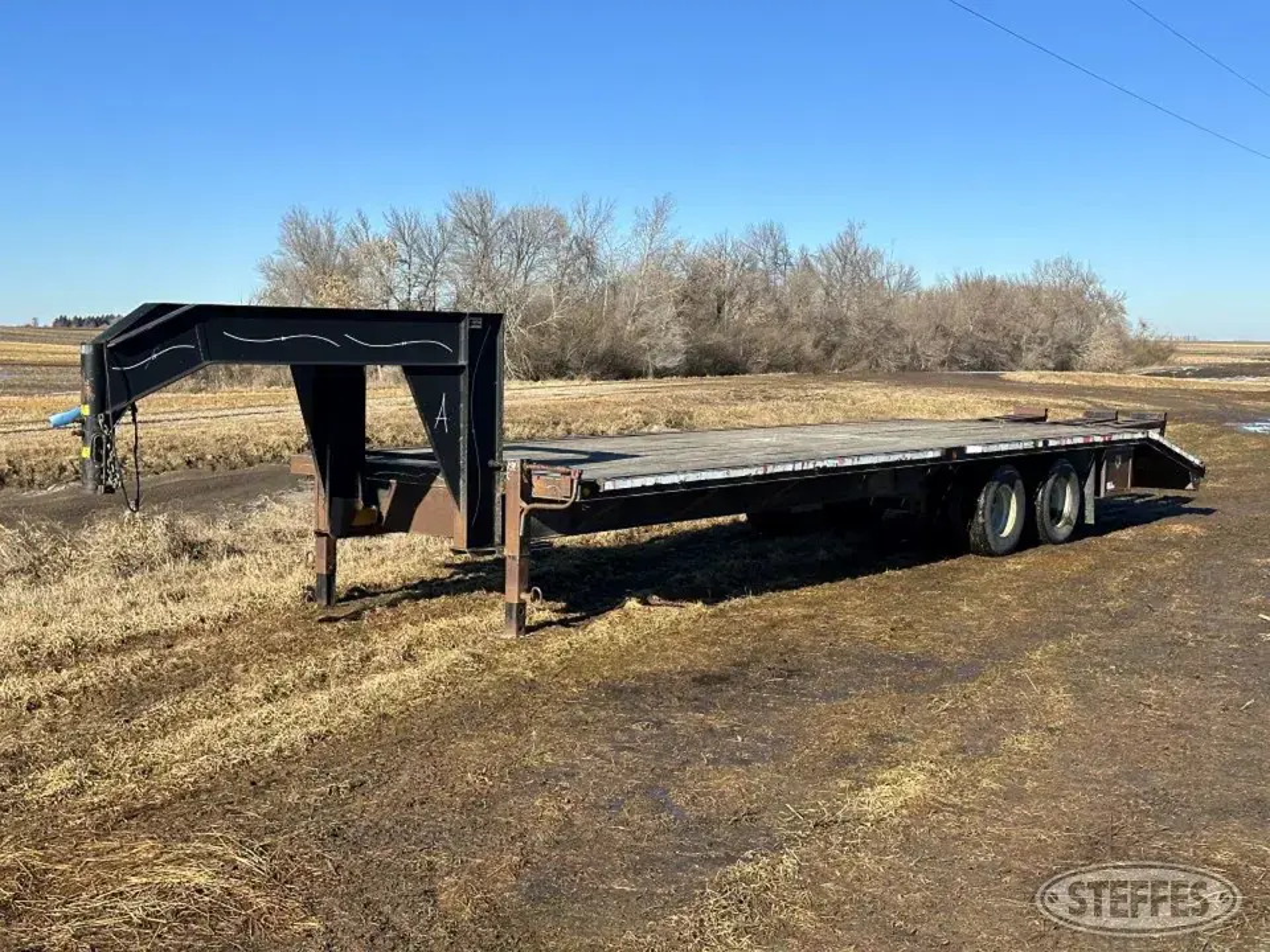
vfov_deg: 30.3
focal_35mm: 48
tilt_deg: -3.8
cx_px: 635
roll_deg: -0.7
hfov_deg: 39.7
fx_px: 1761
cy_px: 476
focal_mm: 6.86
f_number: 1.78
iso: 64
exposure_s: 1/3472
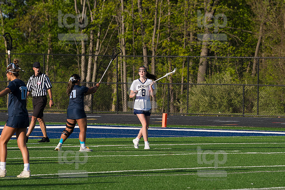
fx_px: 2374
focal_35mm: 300
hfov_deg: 6.9
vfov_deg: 4.6
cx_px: 142
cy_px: 95
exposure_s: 1/1600
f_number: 5.6
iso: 250
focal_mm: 200
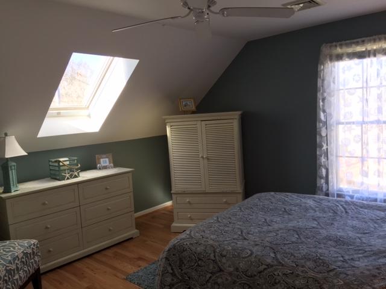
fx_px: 323
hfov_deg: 61.7
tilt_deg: -6.8
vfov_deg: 48.2
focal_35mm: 29
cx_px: 193
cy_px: 144
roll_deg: +3.3
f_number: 2.2
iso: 32
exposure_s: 1/40
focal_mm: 4.15
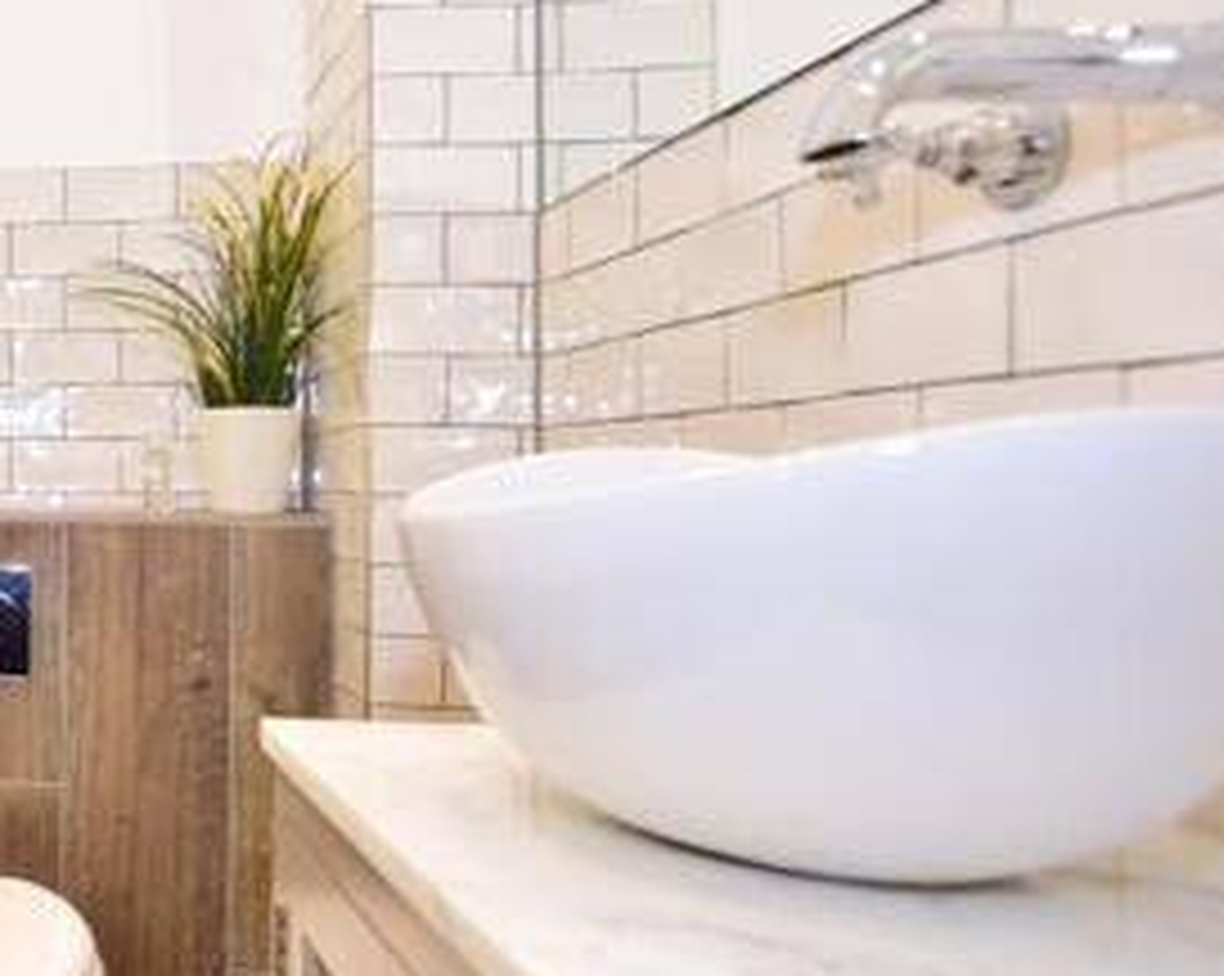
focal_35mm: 34
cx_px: -220
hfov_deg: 39.4
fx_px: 1230
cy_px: 461
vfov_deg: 43.3
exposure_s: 1/13
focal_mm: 10
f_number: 5
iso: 200
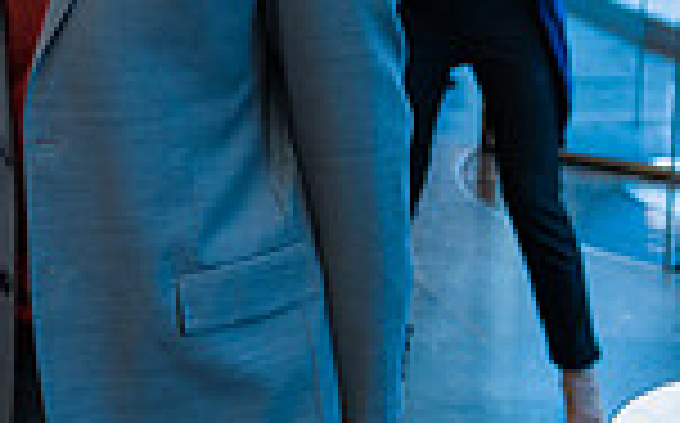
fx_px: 1888
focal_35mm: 102
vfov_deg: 12.4
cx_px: -81
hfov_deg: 19.5
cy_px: -108
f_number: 4
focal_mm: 26
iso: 500
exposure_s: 1/200
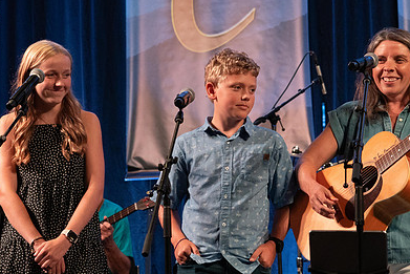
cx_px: 222
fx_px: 1470
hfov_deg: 15.9
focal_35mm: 129
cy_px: 150
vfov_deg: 10.6
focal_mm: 87
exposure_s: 1/250
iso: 6400
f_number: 5.6
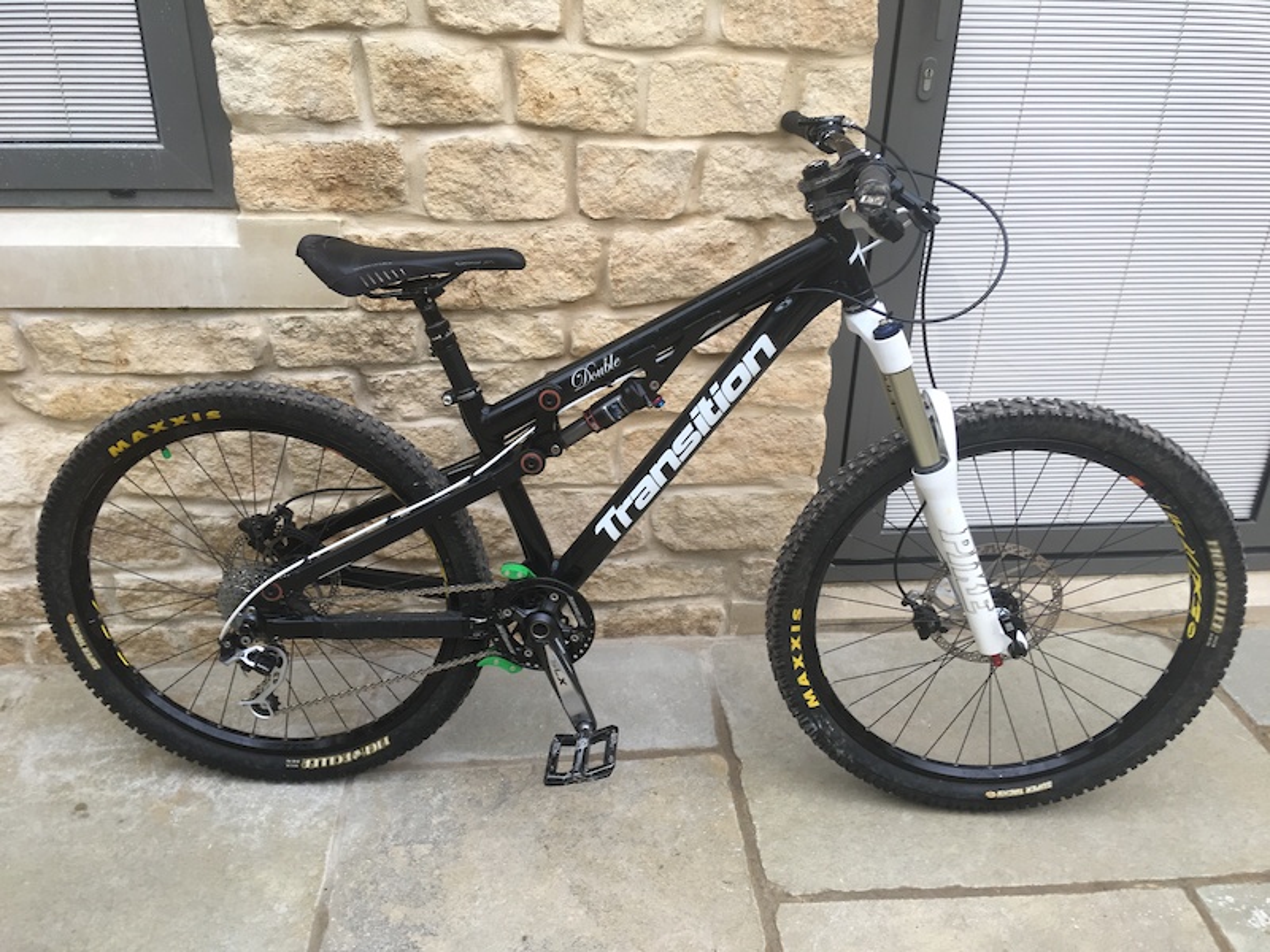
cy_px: 476
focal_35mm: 29
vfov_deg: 48.2
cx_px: 635
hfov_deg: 61.7
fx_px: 1064
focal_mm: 4.15
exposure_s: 1/100
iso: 32
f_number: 2.2
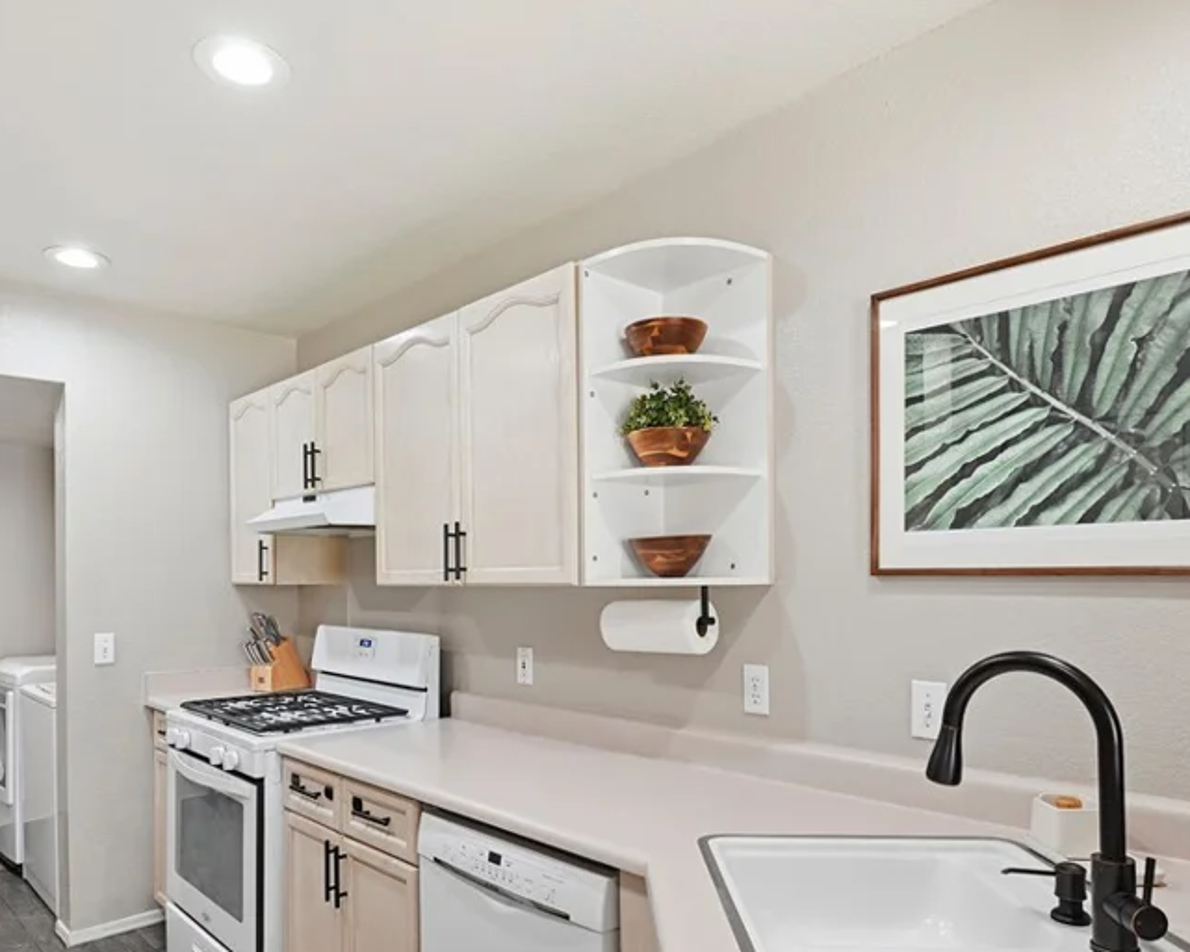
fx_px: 845
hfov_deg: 70.2
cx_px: 555
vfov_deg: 58.0
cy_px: 597
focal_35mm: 24
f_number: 9
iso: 800
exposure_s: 1/160
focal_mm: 16
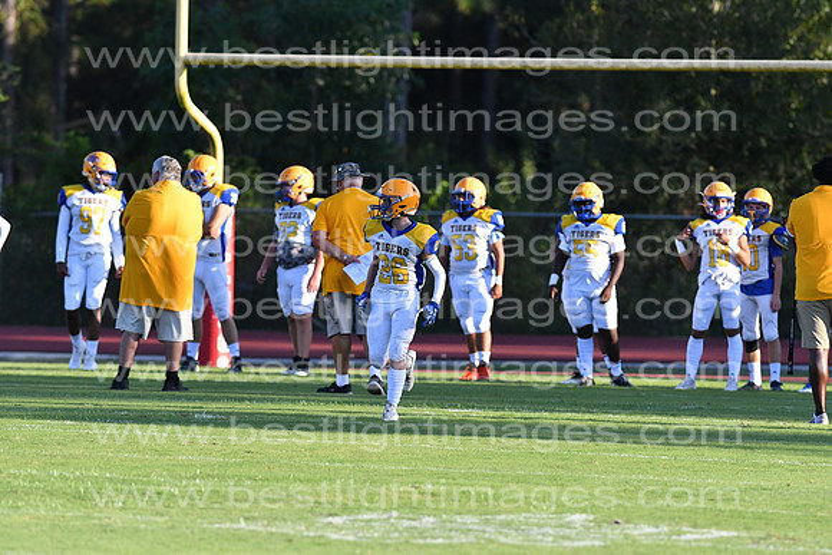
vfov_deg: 3.1
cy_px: 278
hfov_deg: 4.6
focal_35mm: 450
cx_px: 416
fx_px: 10402
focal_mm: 300
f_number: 4.5
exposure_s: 1/8000
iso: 2000
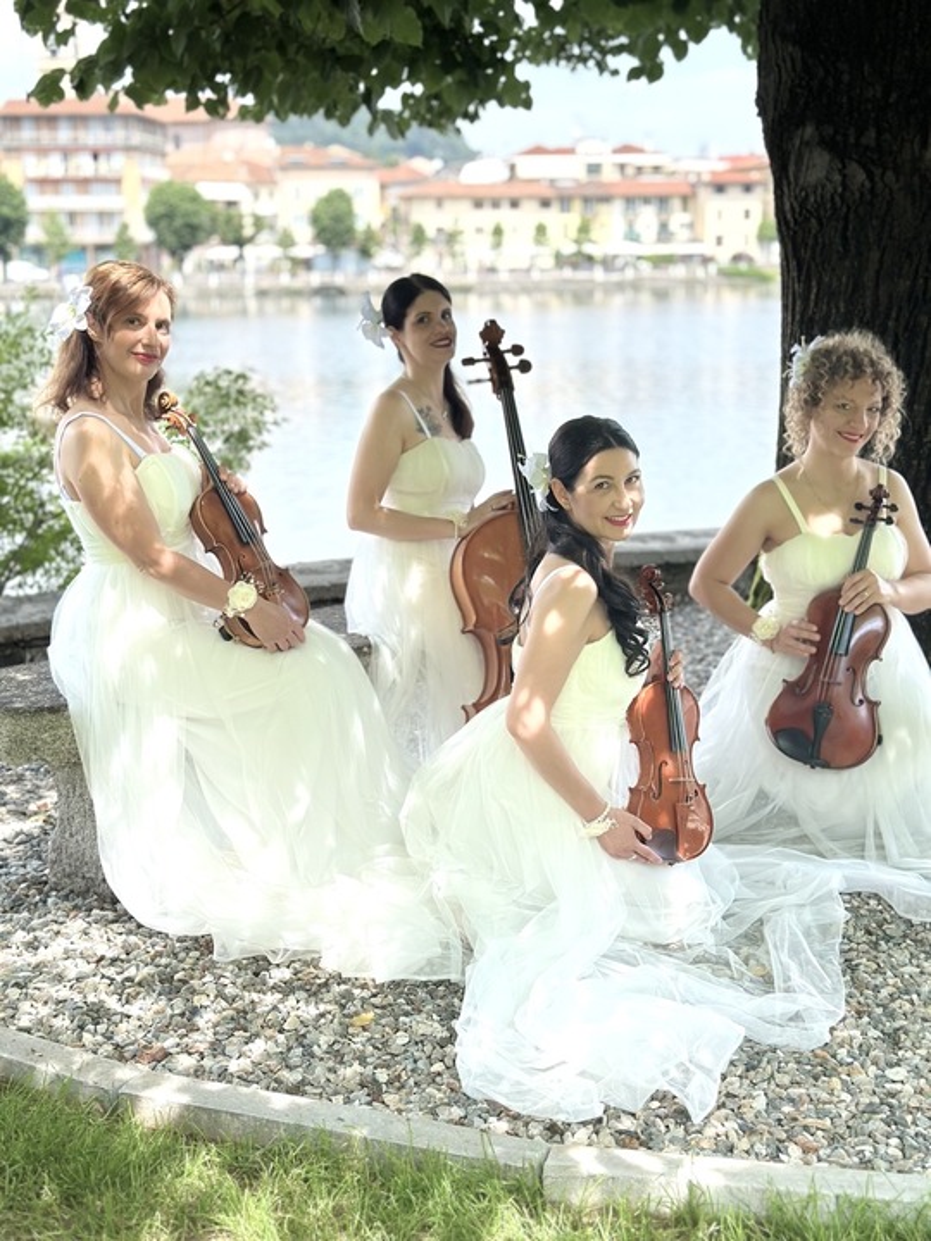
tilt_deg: -11.2
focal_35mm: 48
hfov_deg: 30.3
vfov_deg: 39.7
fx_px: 1721
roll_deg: +1.1
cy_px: 620
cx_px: 466
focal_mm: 6.86
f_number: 1.78
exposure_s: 1/1453
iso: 80
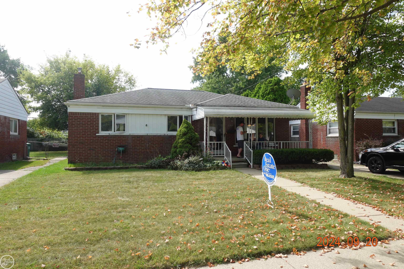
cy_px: 134
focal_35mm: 24
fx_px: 269
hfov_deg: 73.7
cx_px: 202
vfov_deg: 53.1
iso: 125
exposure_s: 1/200
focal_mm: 9.4
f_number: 5.6
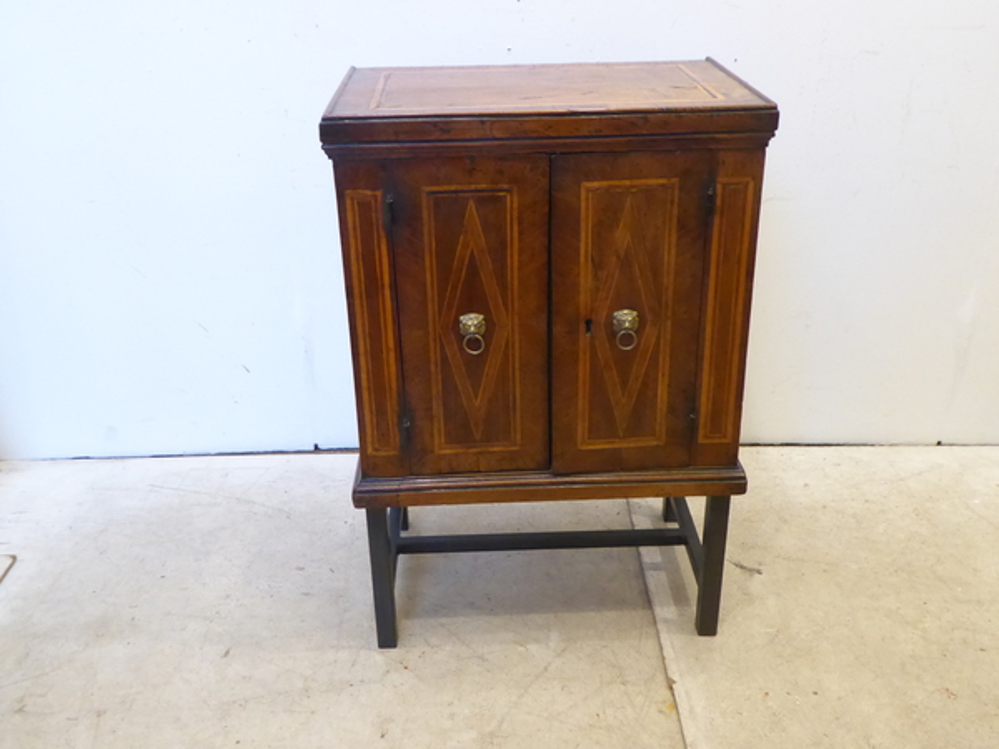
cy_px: 374
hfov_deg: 54.0
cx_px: 500
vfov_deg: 41.8
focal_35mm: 34
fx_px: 981
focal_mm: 5.8
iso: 800
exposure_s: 1/25
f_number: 3.6
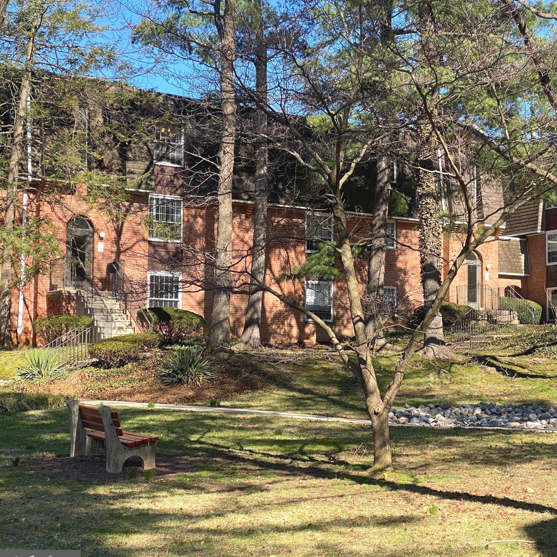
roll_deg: -0.4
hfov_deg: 26.7
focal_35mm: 64
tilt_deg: +4.1
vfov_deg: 26.9
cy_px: 290
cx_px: 374
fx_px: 1165
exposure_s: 1/527
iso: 20
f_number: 2
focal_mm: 6
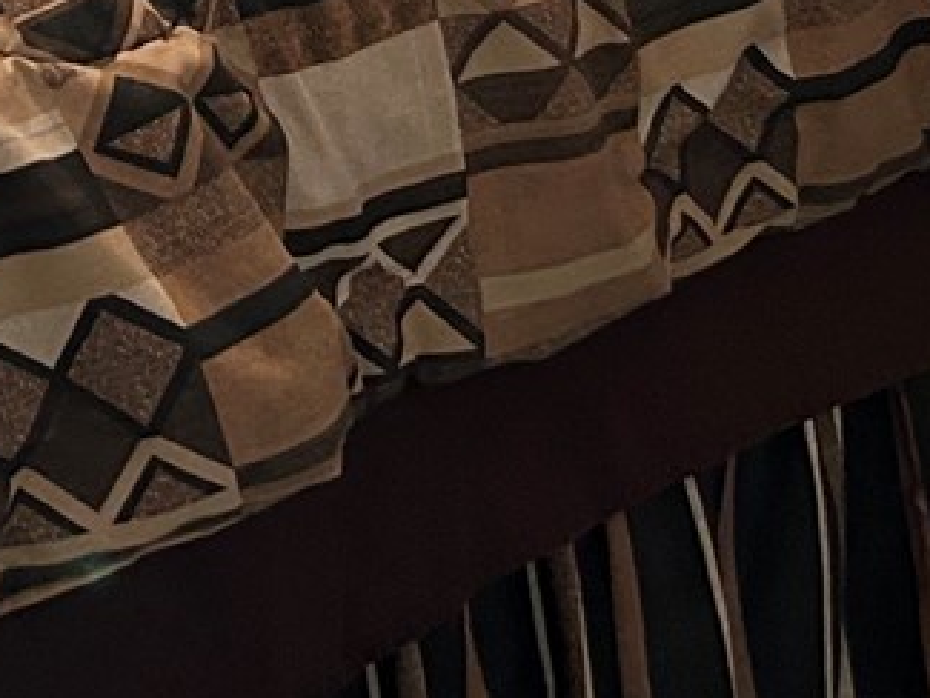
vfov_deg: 10.2
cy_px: -913
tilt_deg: -7.5
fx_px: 3440
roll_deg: +4.9
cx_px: -180
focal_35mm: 128
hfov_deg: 14.9
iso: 250
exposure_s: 1/60
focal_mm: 5.7
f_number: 1.5
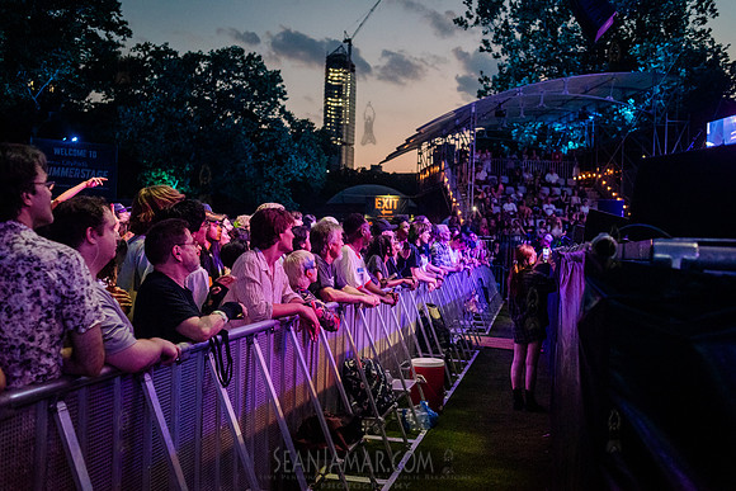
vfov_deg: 37.9
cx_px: 368
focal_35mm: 35
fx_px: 716
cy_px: 246
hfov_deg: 54.4
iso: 6400
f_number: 3.2
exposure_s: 1/320
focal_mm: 35
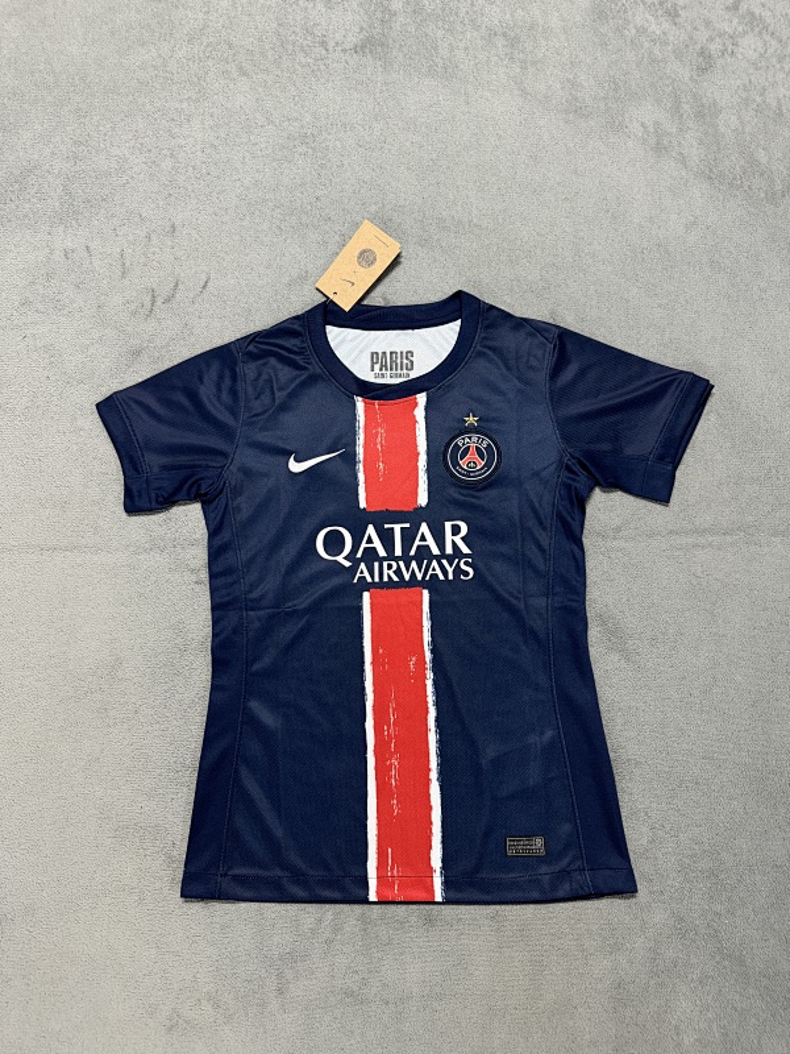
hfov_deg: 56.8
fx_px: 730
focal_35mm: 24
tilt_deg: -77.7
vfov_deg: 71.6
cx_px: 395
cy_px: 527
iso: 250
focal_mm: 6.76
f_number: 1.78
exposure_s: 1/50
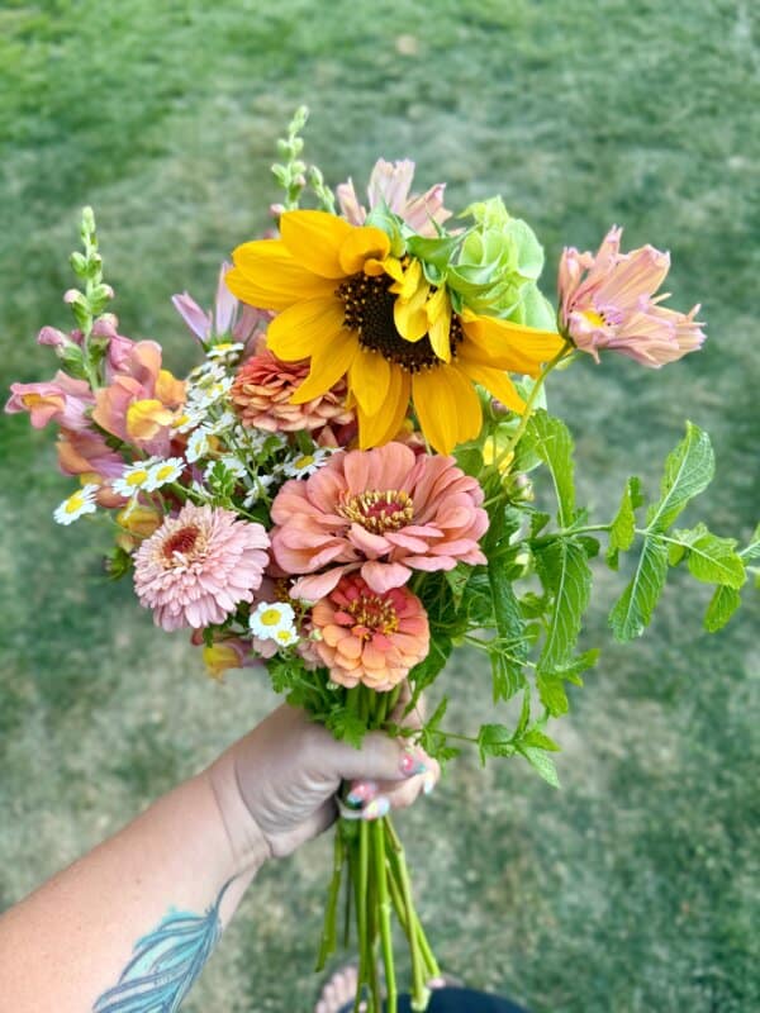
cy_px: 506
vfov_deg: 71.6
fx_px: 703
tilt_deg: -65.4
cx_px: 380
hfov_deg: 56.8
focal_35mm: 24
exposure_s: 1/68
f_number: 1.78
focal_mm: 6.76
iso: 200
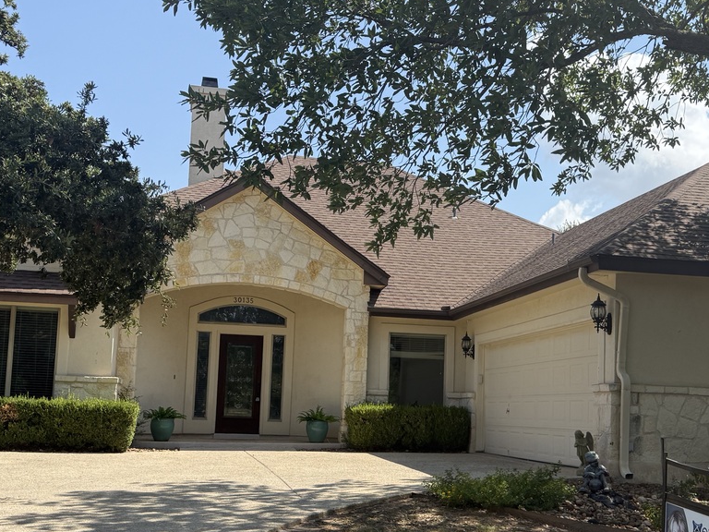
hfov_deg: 42.0
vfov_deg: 32.1
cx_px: 392
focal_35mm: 45
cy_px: 324
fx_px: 922
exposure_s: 1/3953
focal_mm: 6.76
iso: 100
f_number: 1.78
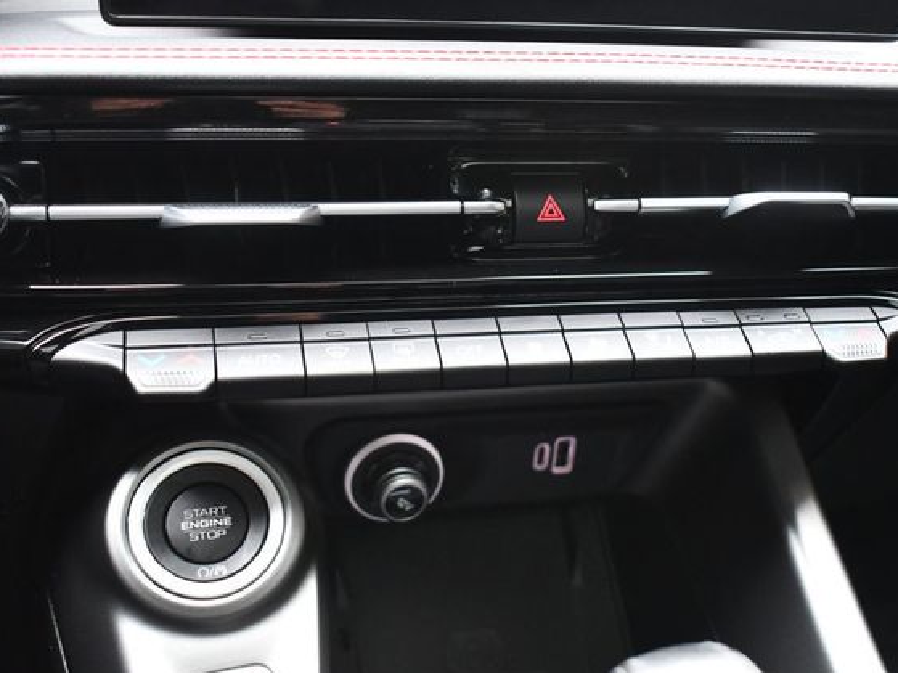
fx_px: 1141
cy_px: 341
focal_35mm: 44
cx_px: 498
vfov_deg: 32.9
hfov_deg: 42.9
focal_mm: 27
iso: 3200
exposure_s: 1/100
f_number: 4
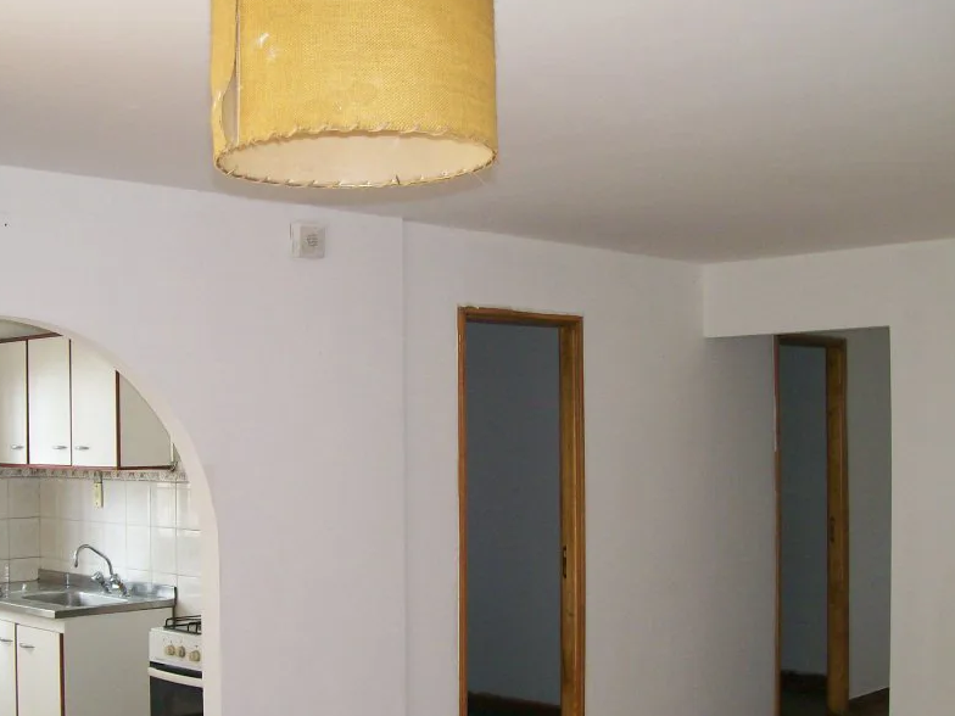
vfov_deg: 30.7
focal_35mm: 47
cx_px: 352
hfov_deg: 40.1
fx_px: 1297
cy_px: 462
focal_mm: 6
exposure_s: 1/64
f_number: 2.7
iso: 140
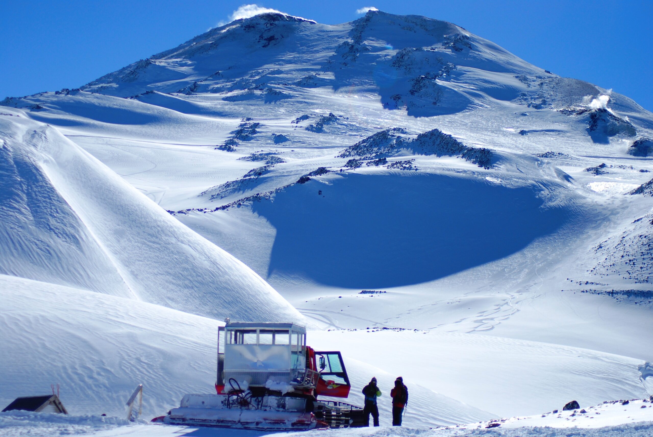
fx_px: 1907
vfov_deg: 13.1
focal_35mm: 105
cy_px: 218
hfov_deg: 19.4
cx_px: 326
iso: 200
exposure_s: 1/4000
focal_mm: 70
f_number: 4
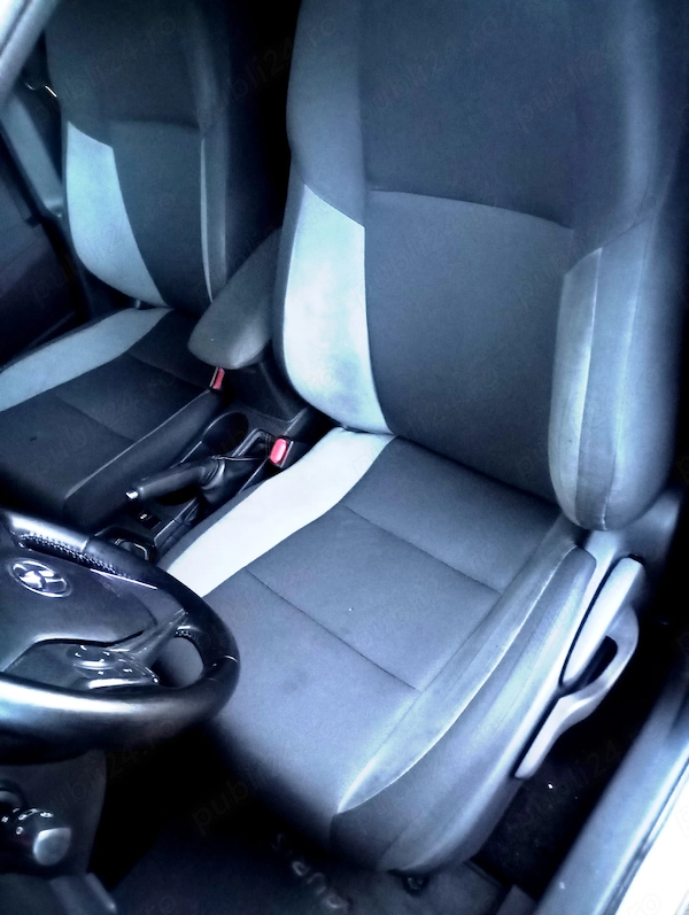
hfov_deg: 49.9
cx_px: 344
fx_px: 741
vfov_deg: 63.4
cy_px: 458
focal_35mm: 28
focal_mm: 4.27
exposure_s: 1/14.3
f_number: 1.8
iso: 12600
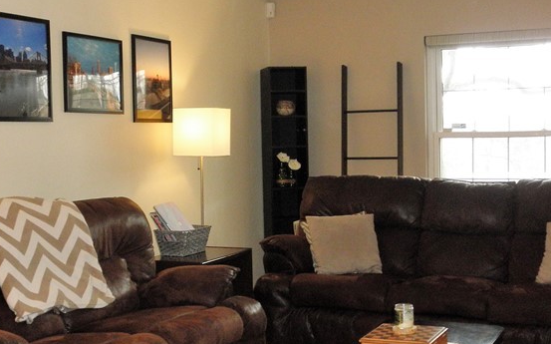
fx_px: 825
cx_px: 256
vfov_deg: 23.5
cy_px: 203
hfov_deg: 36.9
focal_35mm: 55
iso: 200
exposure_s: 1/30
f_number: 3
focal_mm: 5
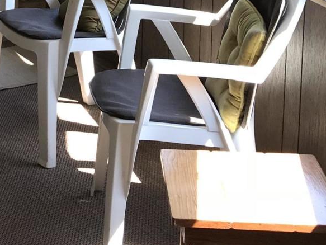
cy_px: -102
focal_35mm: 96
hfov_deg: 19.7
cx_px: -21
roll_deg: +0.1
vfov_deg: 14.5
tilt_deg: -7.6
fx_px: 905
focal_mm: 3.99
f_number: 1.8
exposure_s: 1/120
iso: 20
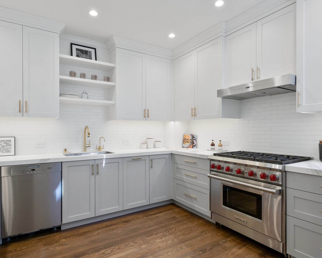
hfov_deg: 77.6
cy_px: 131
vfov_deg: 65.5
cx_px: 155
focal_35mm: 21
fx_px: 200
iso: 400
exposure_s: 1/30
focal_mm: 18
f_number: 11
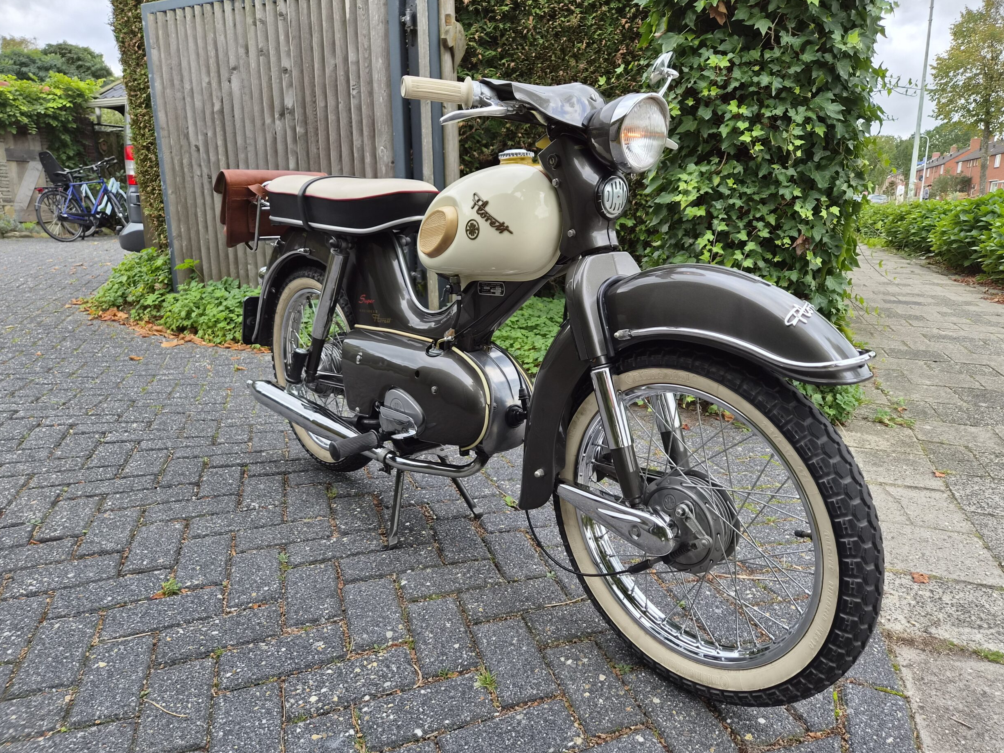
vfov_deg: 56.8
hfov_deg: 71.6
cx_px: 519
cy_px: 374
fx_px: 696
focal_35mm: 24
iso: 40
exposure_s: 1/180
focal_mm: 5.4
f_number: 1.8
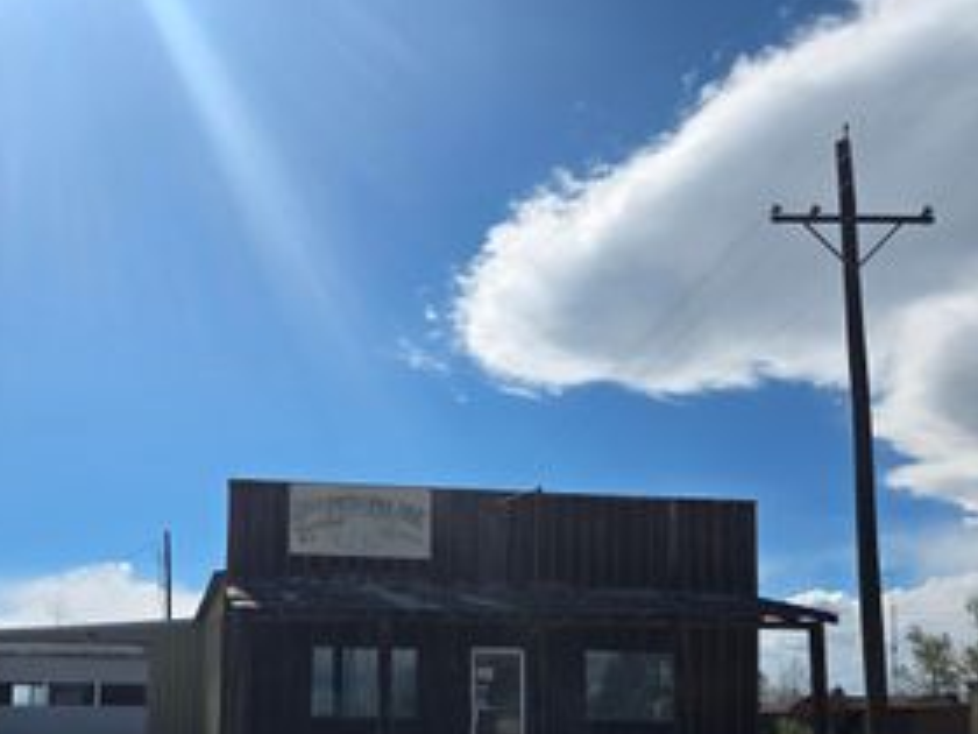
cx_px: 346
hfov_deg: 45.2
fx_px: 1158
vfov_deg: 33.8
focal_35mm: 41
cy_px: 617
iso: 25
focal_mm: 5.4
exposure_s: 1/3647
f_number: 1.8
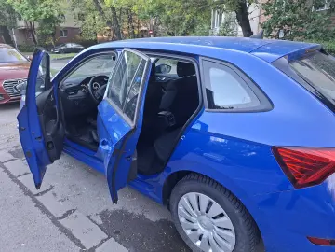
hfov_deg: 73.9
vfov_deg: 58.9
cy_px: 126
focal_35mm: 23
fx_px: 223
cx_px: 168
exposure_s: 1/100
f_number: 1.8
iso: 160
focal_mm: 5.54
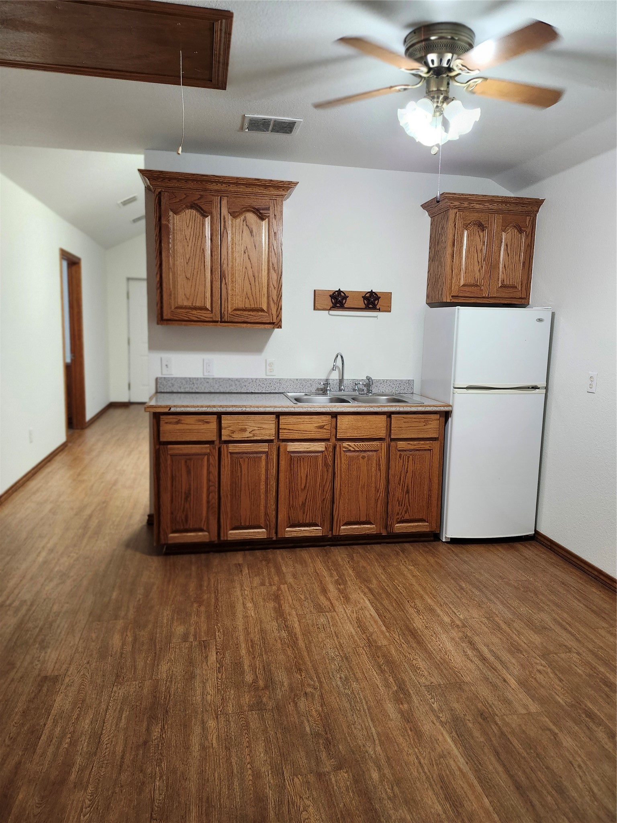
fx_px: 547
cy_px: 412
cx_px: 308
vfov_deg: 73.9
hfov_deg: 58.9
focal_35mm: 23
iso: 400
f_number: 1.8
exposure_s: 1/120
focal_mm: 5.54
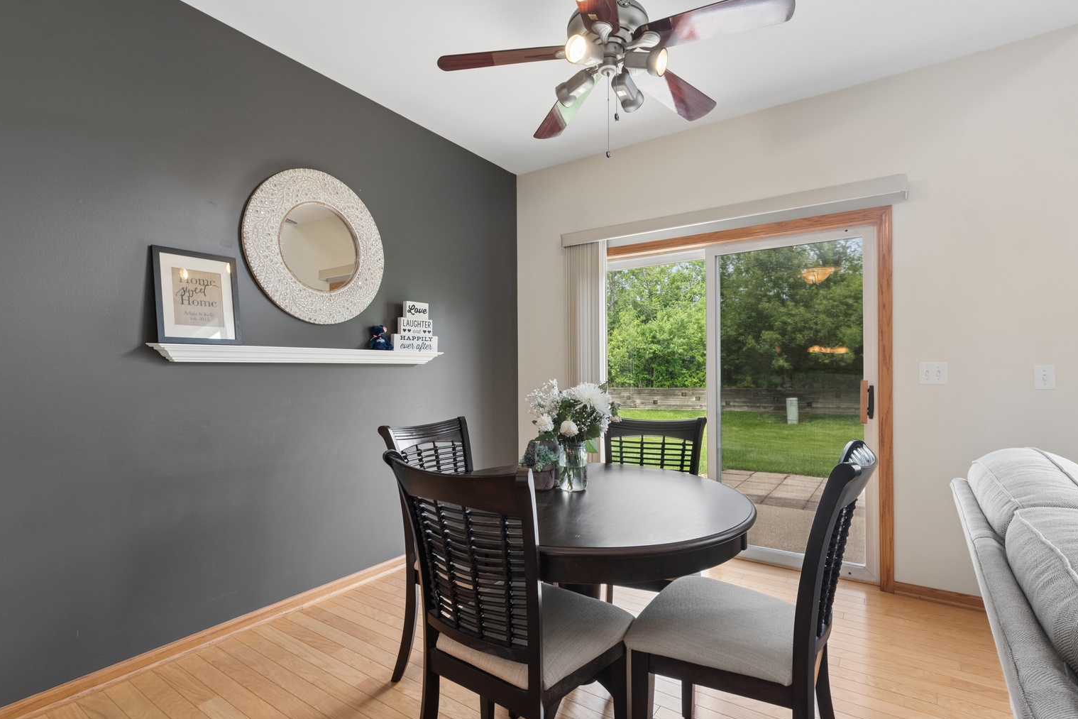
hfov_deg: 96.7
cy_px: 378
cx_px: 549
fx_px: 479
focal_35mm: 16
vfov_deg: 73.7
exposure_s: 1/50
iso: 250
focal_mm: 10
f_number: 8
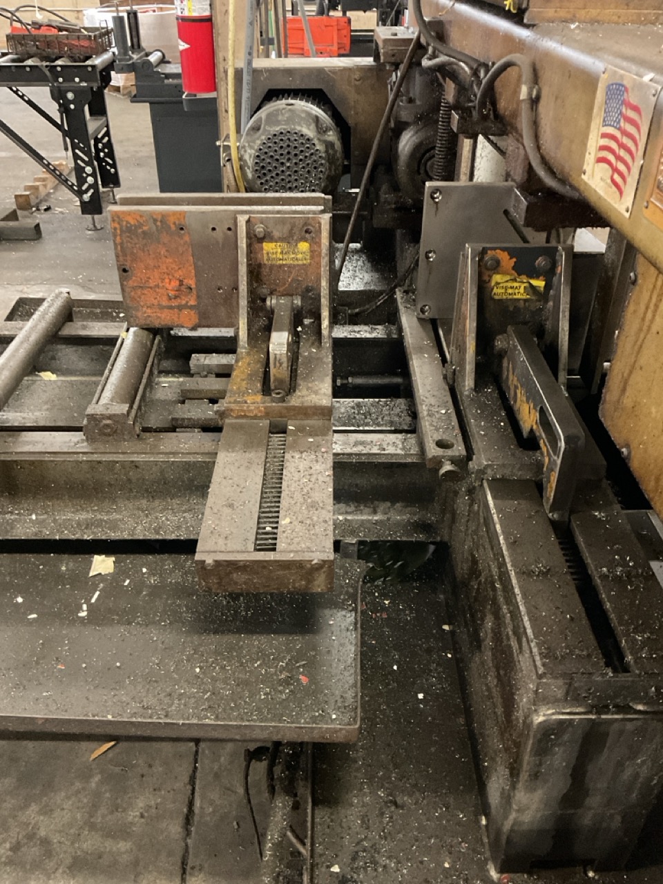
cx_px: 332
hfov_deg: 48.2
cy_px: 442
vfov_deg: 61.7
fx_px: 741
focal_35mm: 29
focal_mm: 3
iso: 500
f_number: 1.8
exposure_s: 1/24
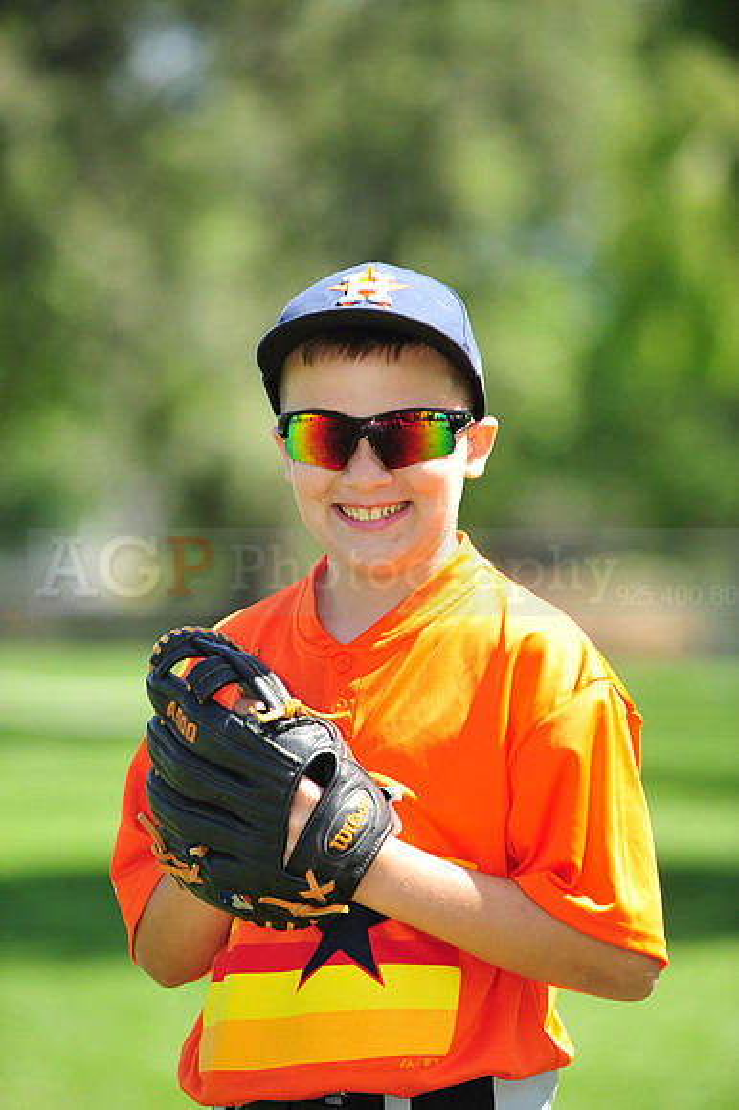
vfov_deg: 10.3
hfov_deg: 6.9
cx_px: 370
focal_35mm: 200
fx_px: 6165
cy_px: 555
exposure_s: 1/500
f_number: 4.5
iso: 200
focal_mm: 200
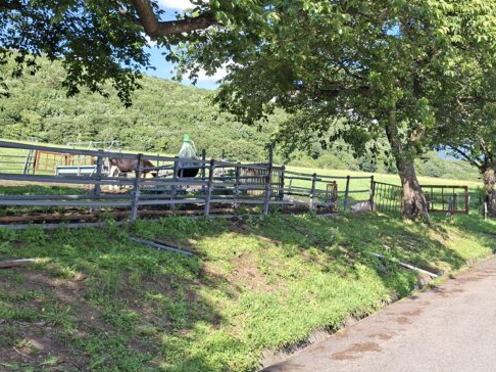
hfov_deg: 51.2
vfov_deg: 39.0
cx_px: 285
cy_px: 117
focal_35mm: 36
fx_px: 516
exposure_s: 1/956
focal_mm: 5.54
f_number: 1.8
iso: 40
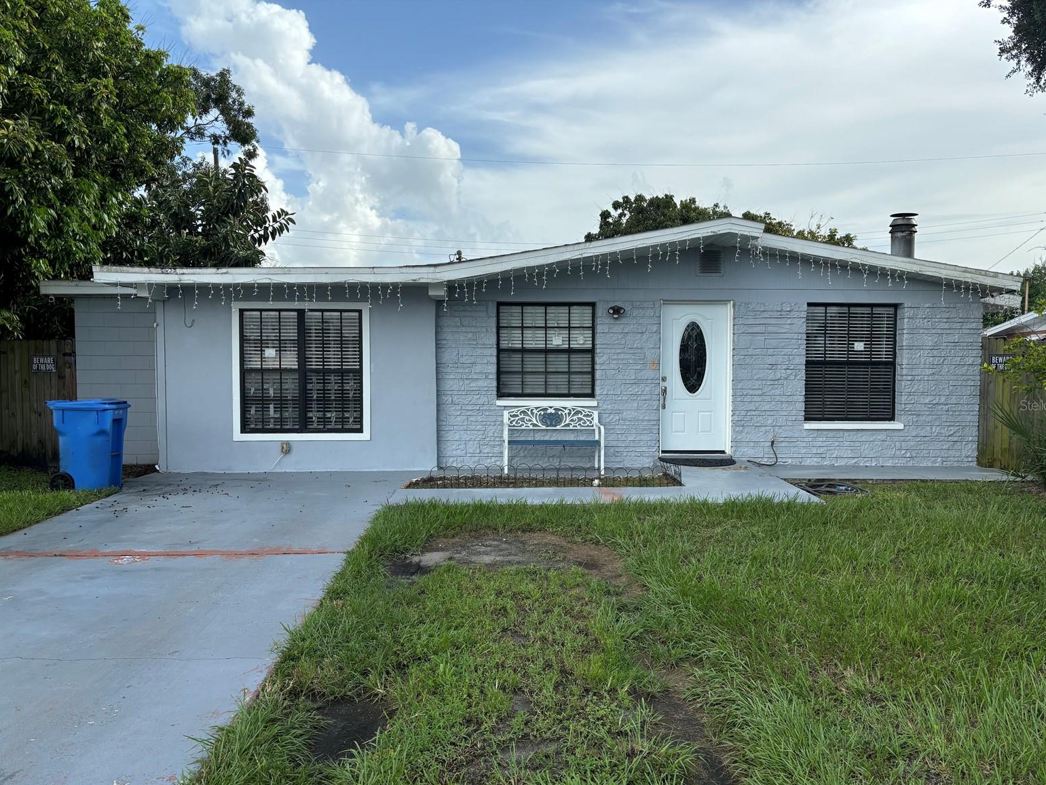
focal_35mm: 27
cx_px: 541
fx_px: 816
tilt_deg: -3.2
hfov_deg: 65.3
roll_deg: +0.1
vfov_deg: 51.4
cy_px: 405
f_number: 1.6
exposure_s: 1/2451
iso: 50
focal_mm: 5.96
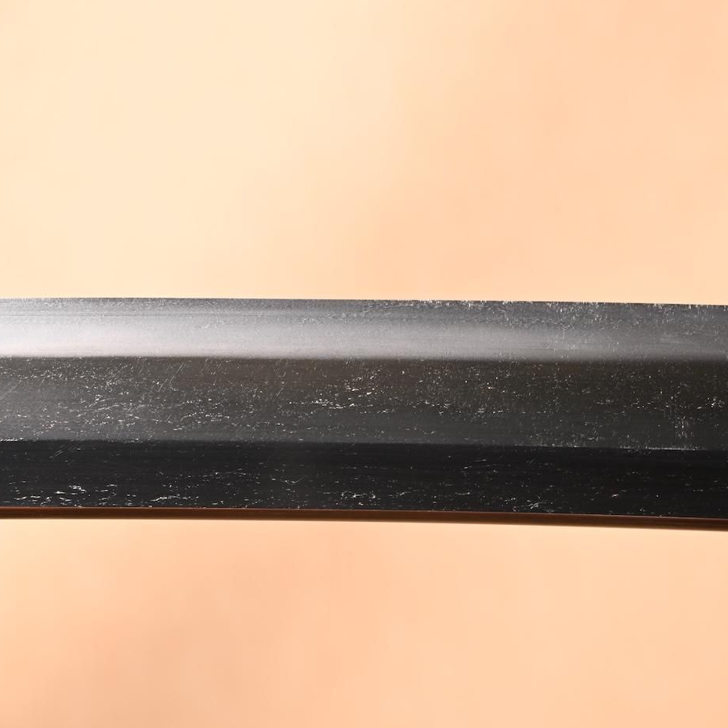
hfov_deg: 13.6
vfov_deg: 13.6
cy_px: 364
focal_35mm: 129
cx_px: 440
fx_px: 3061
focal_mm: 67
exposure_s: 1/2
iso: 100
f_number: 5
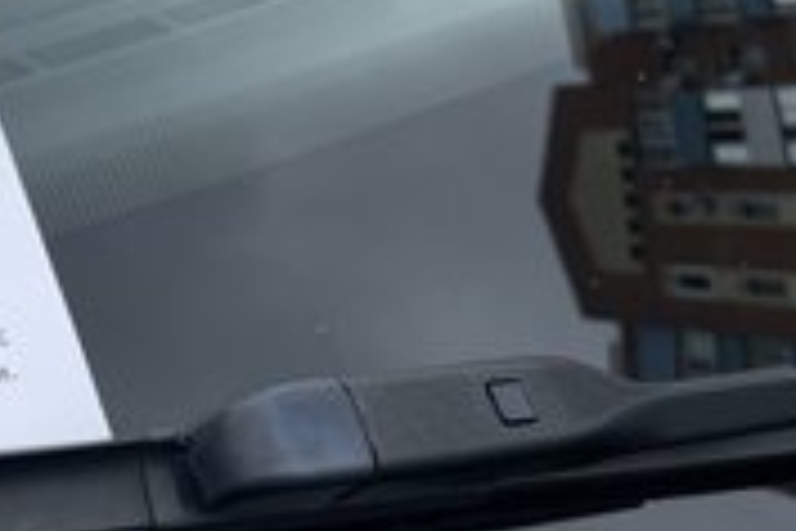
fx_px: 1349
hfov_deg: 29.6
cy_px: 180
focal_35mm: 61
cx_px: -81
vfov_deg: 22.2
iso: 32
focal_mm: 4.2
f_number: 1.6
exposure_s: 1/910
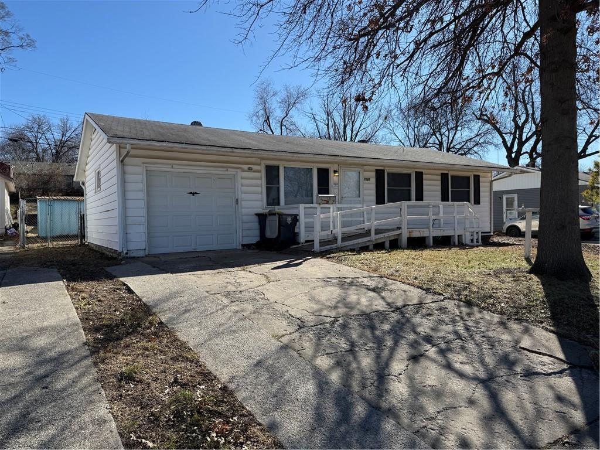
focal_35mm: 24
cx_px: 300
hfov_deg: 71.6
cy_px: 225
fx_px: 416
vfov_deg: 56.8
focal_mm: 6.76
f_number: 1.78
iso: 80
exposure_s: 1/3759
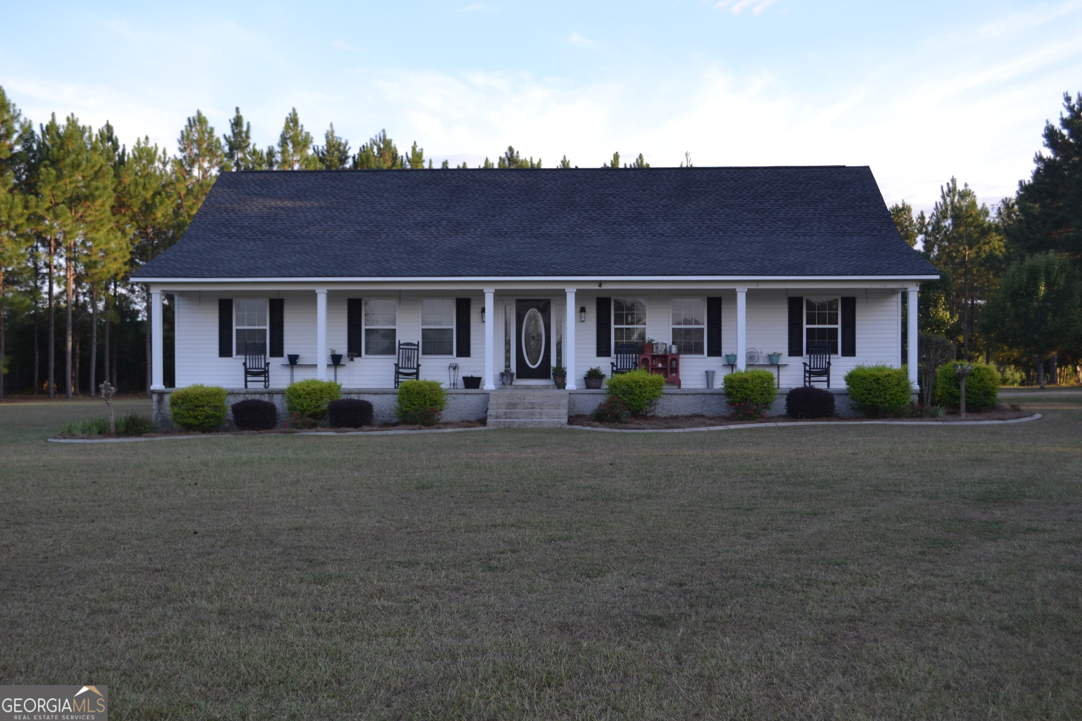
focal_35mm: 39
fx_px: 1172
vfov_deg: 34.2
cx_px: 541
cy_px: 360
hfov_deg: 49.6
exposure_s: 1/125
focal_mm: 26
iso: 125
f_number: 5.6
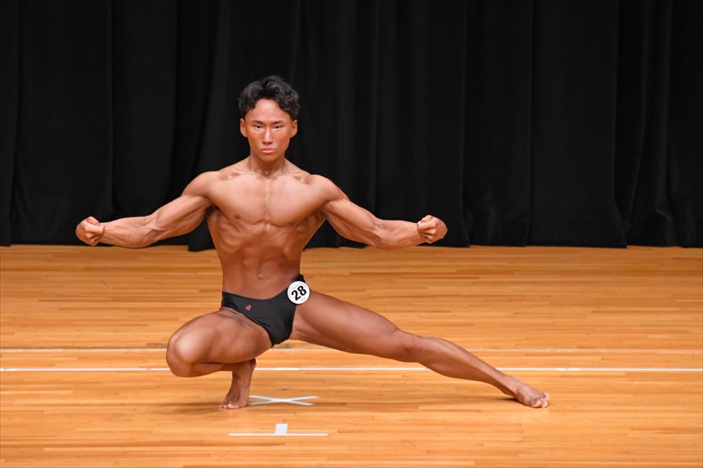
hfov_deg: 6.0
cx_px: 352
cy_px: 234
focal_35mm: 345
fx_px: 6734
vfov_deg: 4.0
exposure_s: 1/400
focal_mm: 230
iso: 4000
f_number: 5.6
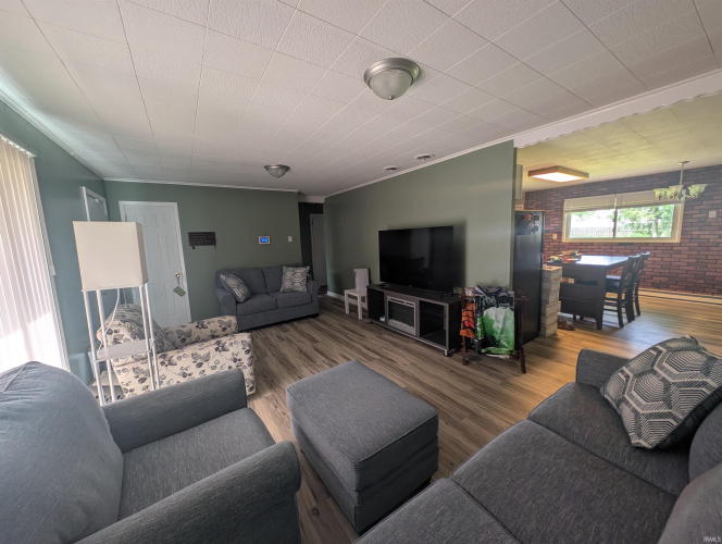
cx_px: 361
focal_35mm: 12
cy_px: 272
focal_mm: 2.23
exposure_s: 1/23.8
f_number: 1.95
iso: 26
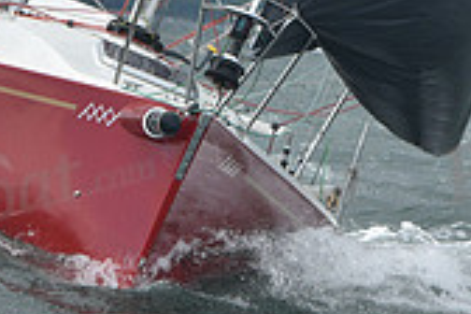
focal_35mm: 571
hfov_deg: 3.6
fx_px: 7470
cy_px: 24
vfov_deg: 2.4
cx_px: 303
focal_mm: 165
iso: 250
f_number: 6.3
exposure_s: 1/1000
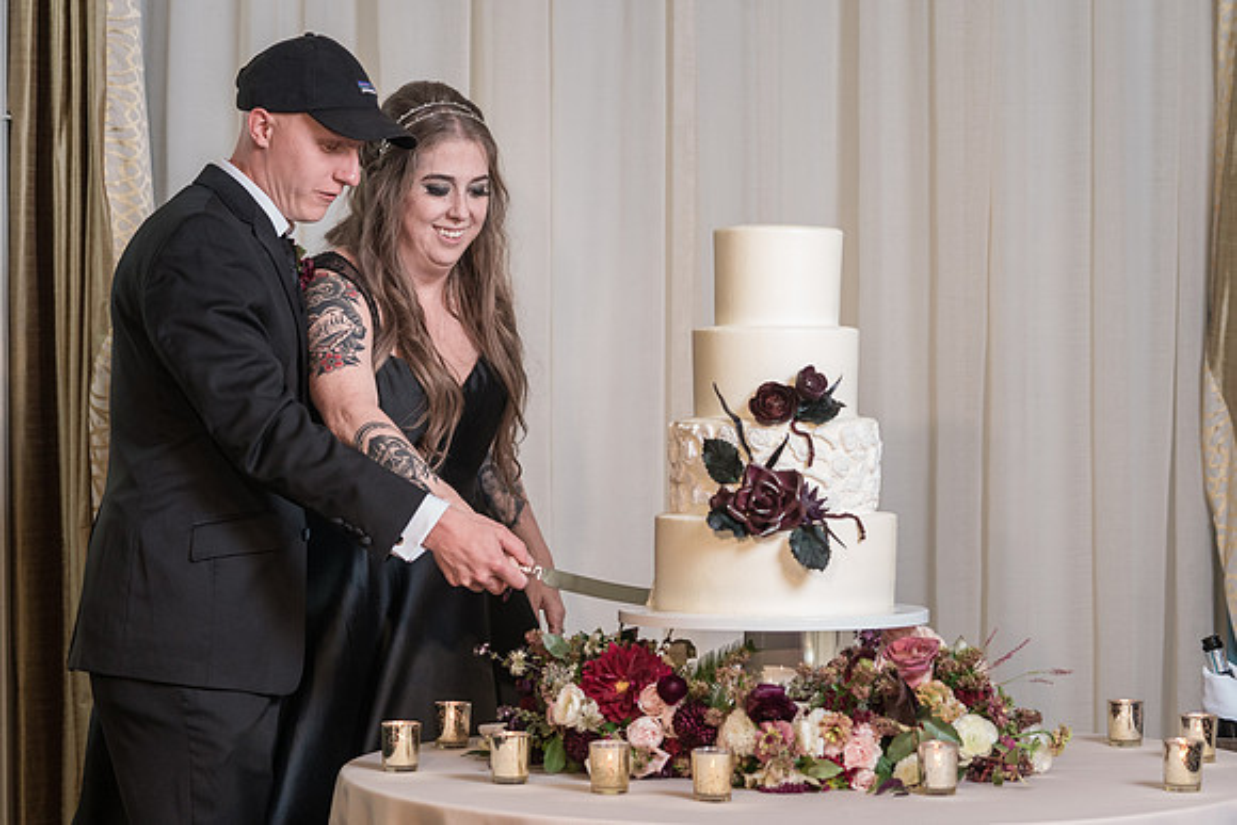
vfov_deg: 14.2
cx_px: 597
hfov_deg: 21.1
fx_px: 3320
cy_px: 427
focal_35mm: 97
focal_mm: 85
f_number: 4
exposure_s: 1/200
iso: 2000
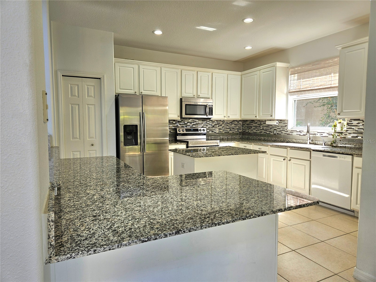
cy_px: 141
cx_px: 188
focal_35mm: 23
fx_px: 250
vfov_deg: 58.9
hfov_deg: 73.9
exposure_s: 1/120
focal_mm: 5.4
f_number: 1.8
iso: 32
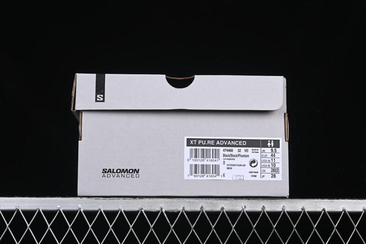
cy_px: 122
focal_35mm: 75
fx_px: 762
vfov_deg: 18.2
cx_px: 183
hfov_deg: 27.0
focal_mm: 50
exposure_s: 1/80
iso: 160
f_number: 8
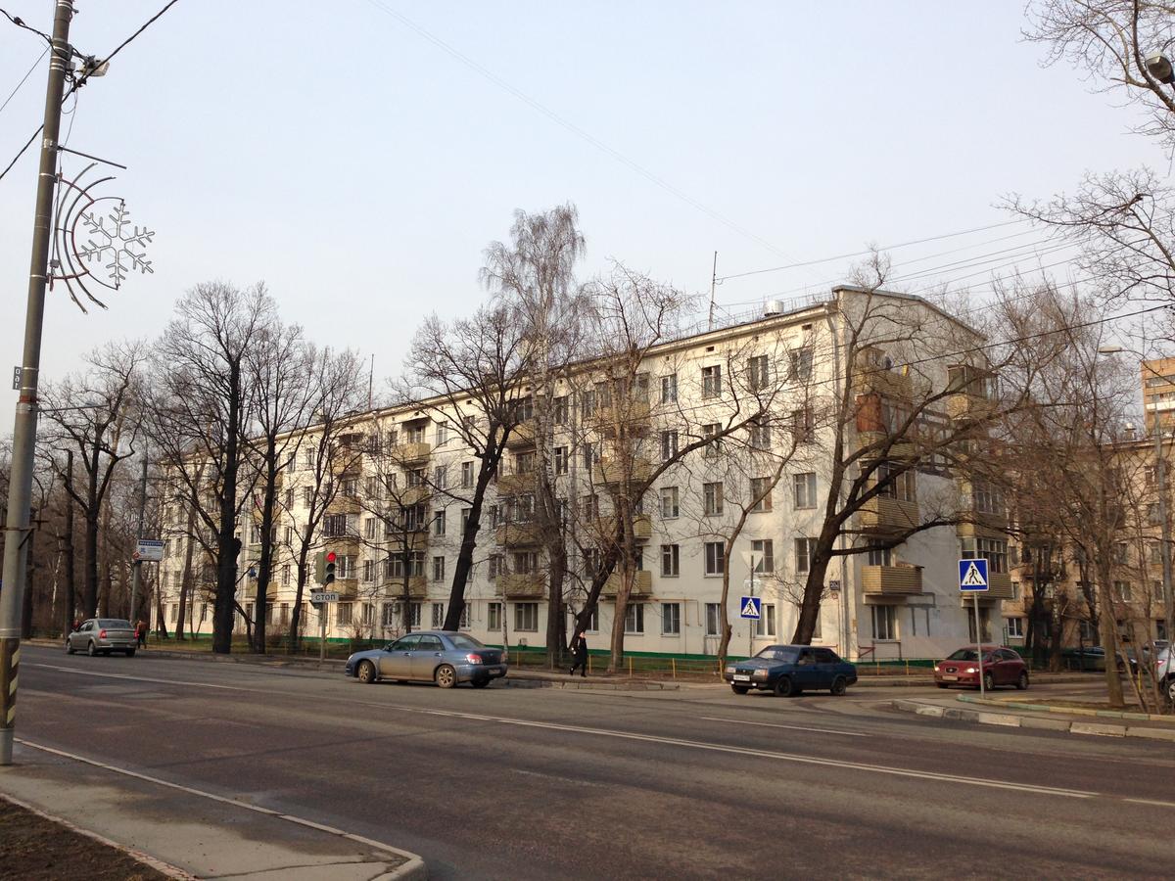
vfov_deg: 42.9
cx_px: 588
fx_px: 1120
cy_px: 440
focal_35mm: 33
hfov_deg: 55.4
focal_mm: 4.12
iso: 50
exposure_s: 1/834
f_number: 2.4
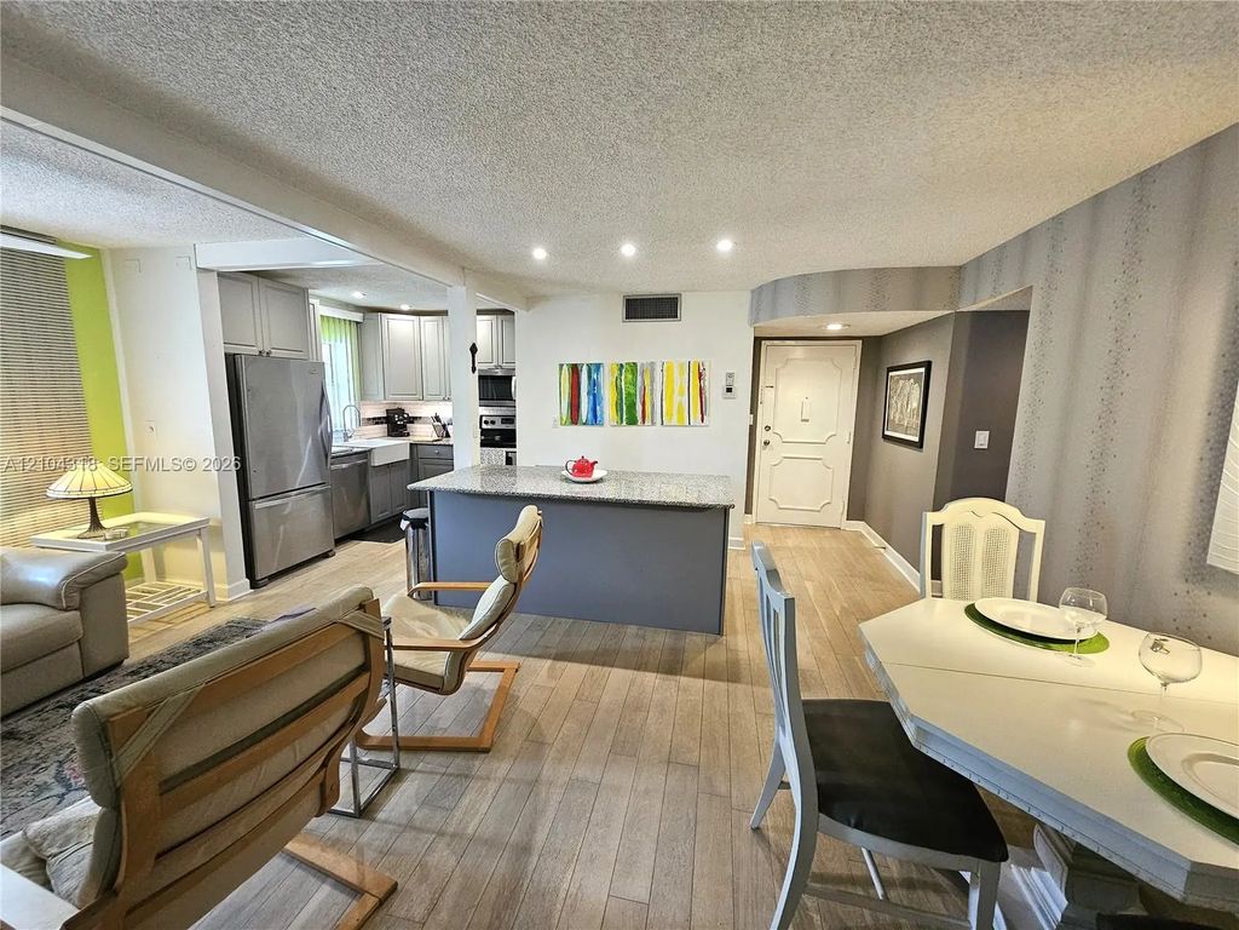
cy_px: 465
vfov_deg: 89.9
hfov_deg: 106.2
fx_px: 465
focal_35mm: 13
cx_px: 620
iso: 320
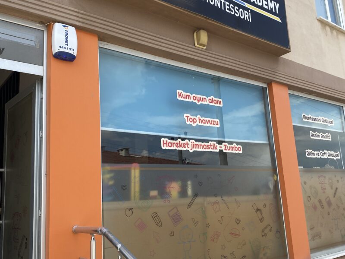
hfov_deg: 67.3
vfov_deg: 53.1
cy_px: 130
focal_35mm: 26
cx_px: 172
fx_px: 259
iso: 32
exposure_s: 1/1316
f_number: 1.8
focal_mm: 4.25
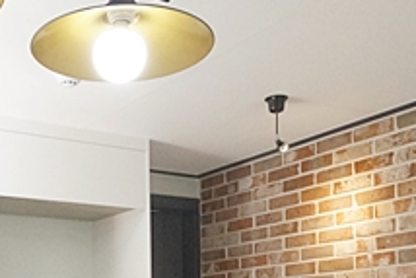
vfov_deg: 22.3
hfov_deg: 35.1
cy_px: 336
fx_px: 648
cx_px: 126
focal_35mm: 56
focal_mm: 10
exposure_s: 1/60
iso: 1600
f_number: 9
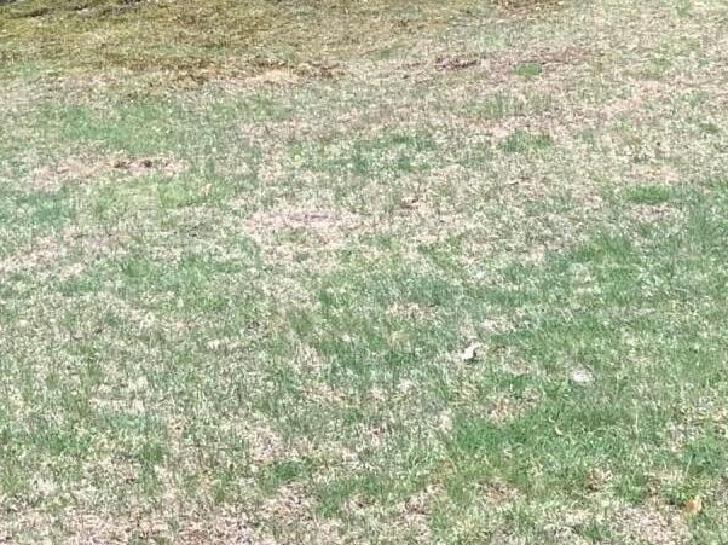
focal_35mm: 103
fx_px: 2165
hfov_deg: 19.0
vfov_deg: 14.1
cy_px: -19
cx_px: 244
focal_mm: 3.3
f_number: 2.4
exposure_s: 1/141
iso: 25
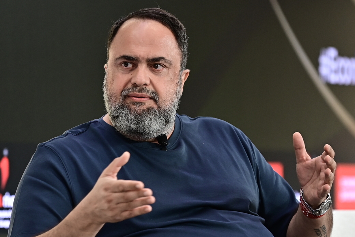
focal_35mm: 200
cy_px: 118
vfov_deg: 6.9
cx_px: 178
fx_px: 1972
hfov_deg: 10.3
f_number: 2.8
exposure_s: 1/160
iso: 800
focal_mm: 200
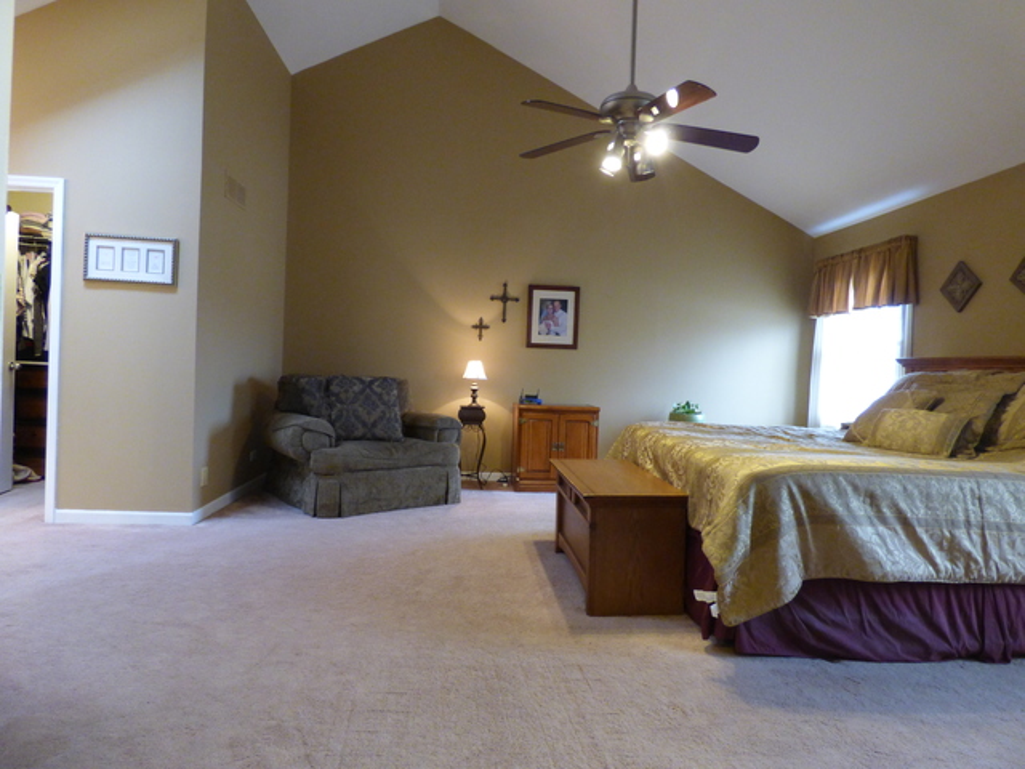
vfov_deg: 66.0
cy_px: 384
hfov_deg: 81.7
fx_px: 592
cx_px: 512
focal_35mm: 20
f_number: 2.8
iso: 400
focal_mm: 3.58
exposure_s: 1/15
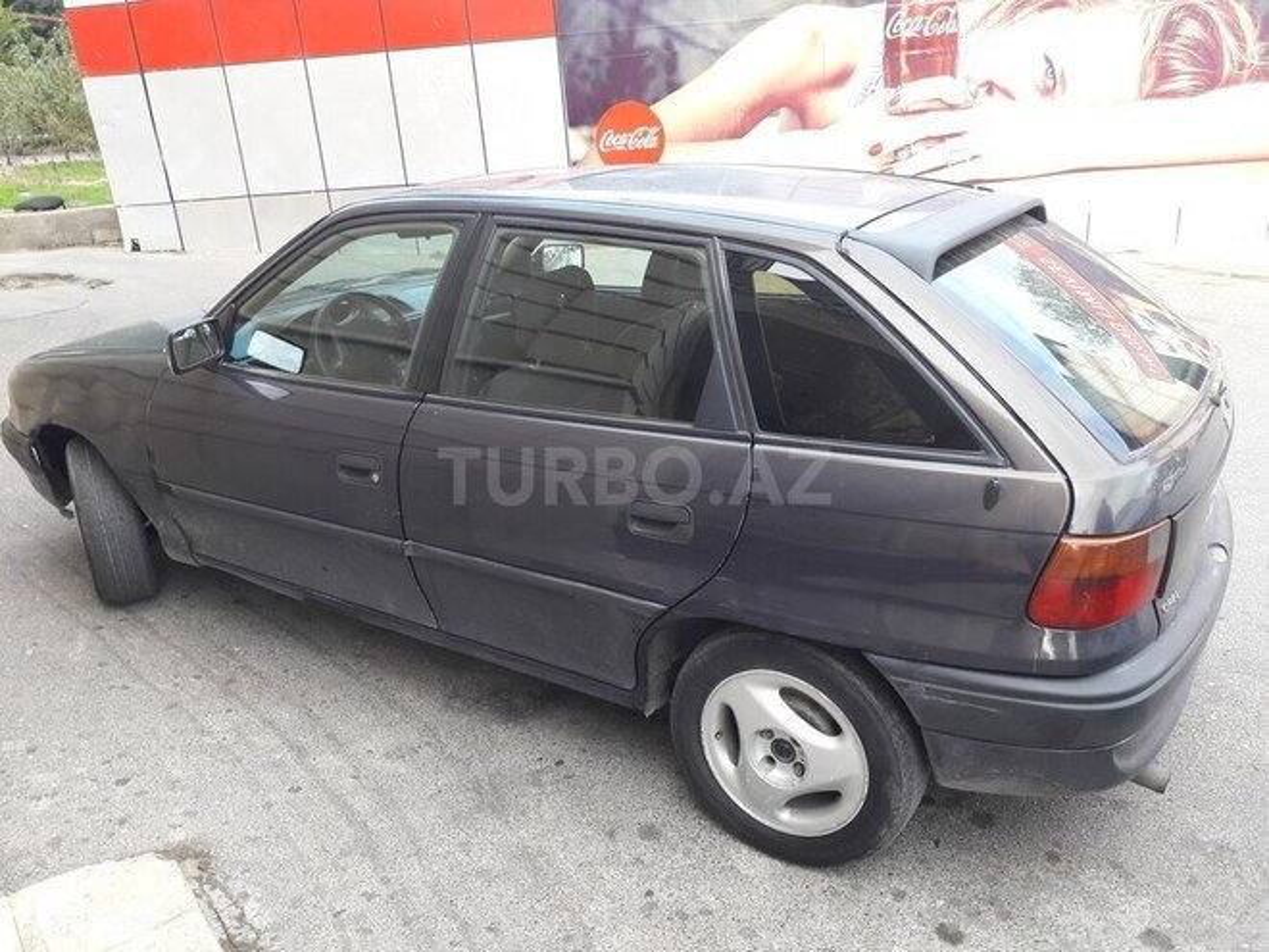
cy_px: 476
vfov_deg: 49.7
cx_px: 634
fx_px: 1026
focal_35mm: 28
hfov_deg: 63.4
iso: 40
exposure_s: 1/121
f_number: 1.9
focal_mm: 3.7
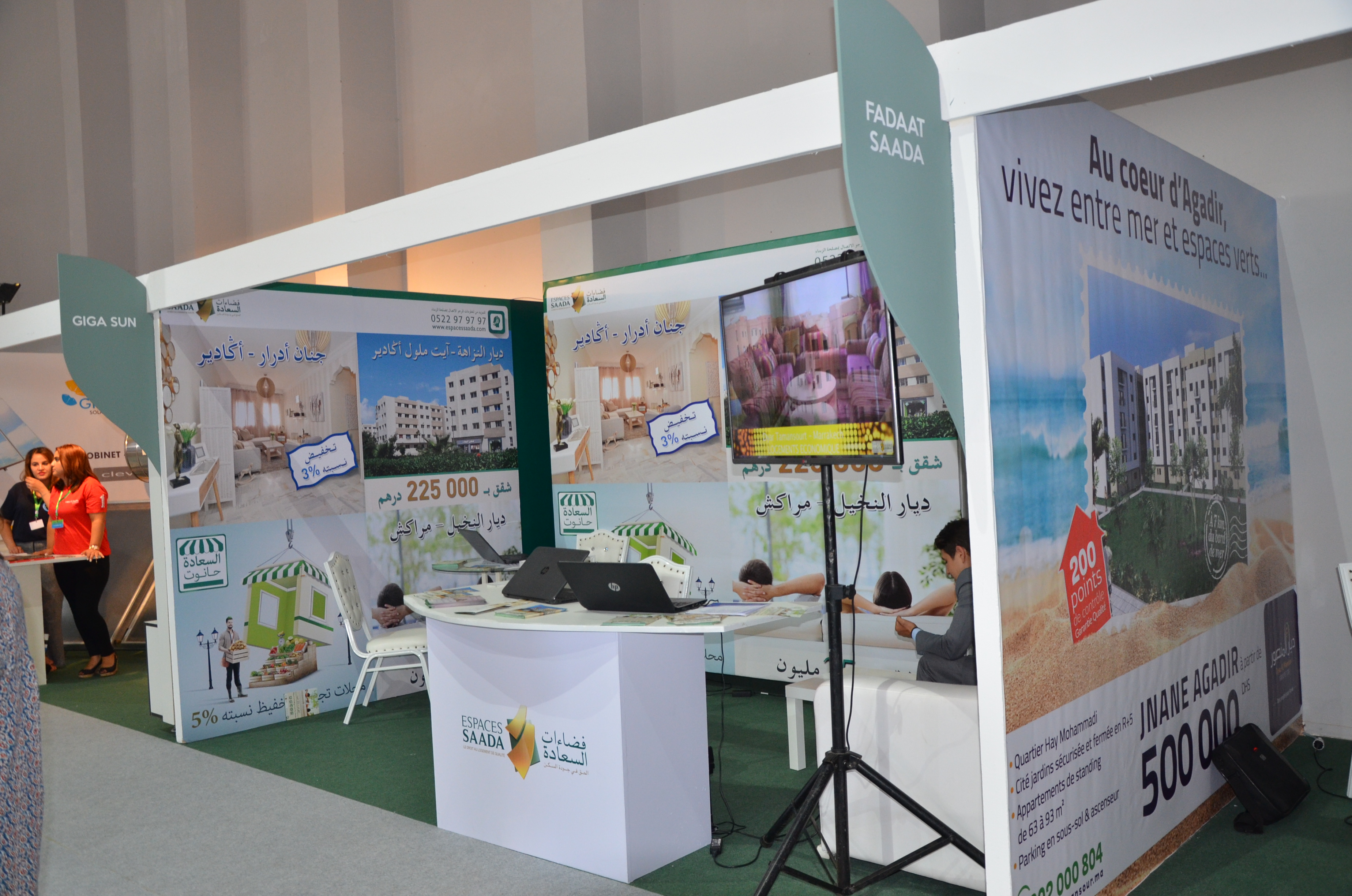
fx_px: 1181
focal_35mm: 32
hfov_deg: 59.6
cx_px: 676
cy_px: 448
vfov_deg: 41.5
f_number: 3.8
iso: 800
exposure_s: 1/60
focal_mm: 21
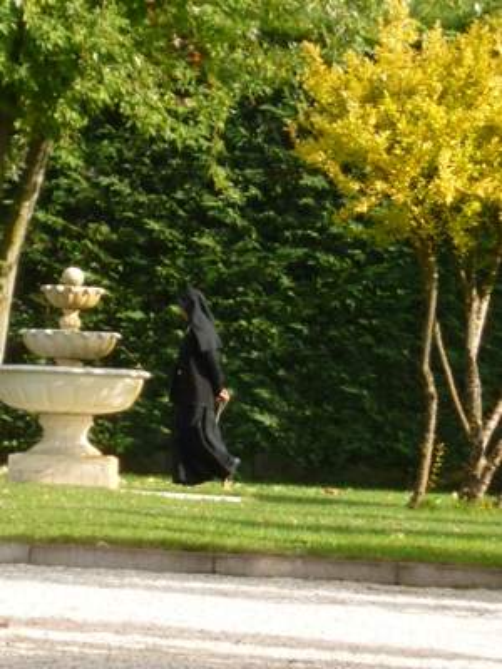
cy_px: 334
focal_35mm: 504
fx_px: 9745
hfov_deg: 3.0
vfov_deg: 3.9
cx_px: 251
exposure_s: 1/125
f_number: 5.9
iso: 100
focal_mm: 40
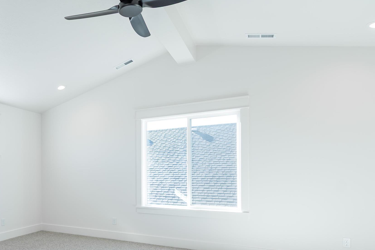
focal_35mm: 28
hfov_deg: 61.8
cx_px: 94
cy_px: 179
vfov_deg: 45.2
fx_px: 292
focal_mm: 15
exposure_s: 1/80
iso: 125
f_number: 4
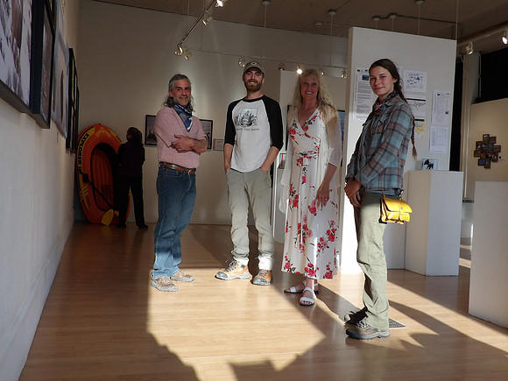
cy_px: 190
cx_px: 254
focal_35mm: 33
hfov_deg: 55.4
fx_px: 484
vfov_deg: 42.9
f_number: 3.6
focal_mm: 5.9
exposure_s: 1/95
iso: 100
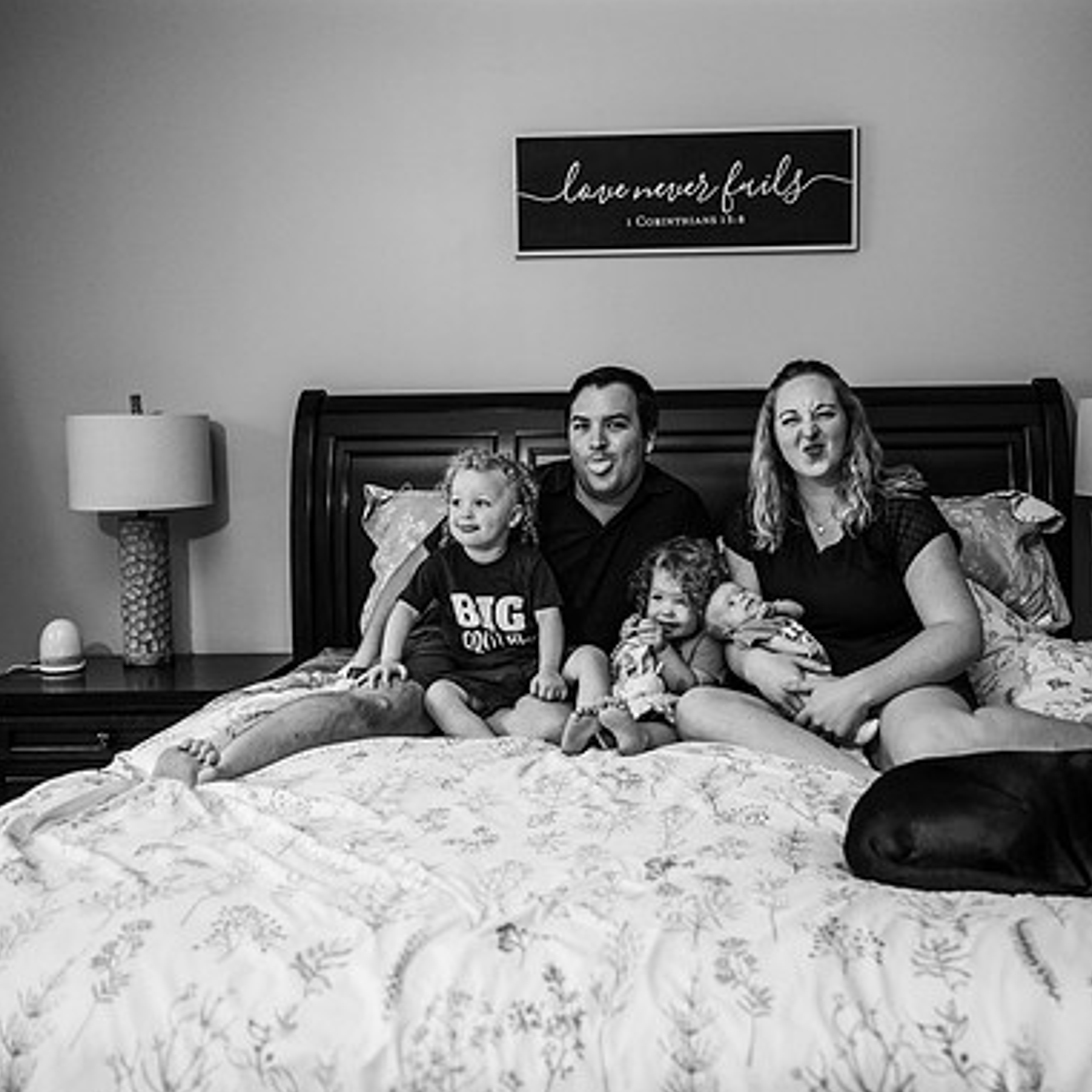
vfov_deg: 49.7
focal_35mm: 33
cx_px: 639
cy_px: 543
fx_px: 1178
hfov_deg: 49.5
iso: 1000
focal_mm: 25.5
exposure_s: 1/250
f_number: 2.8
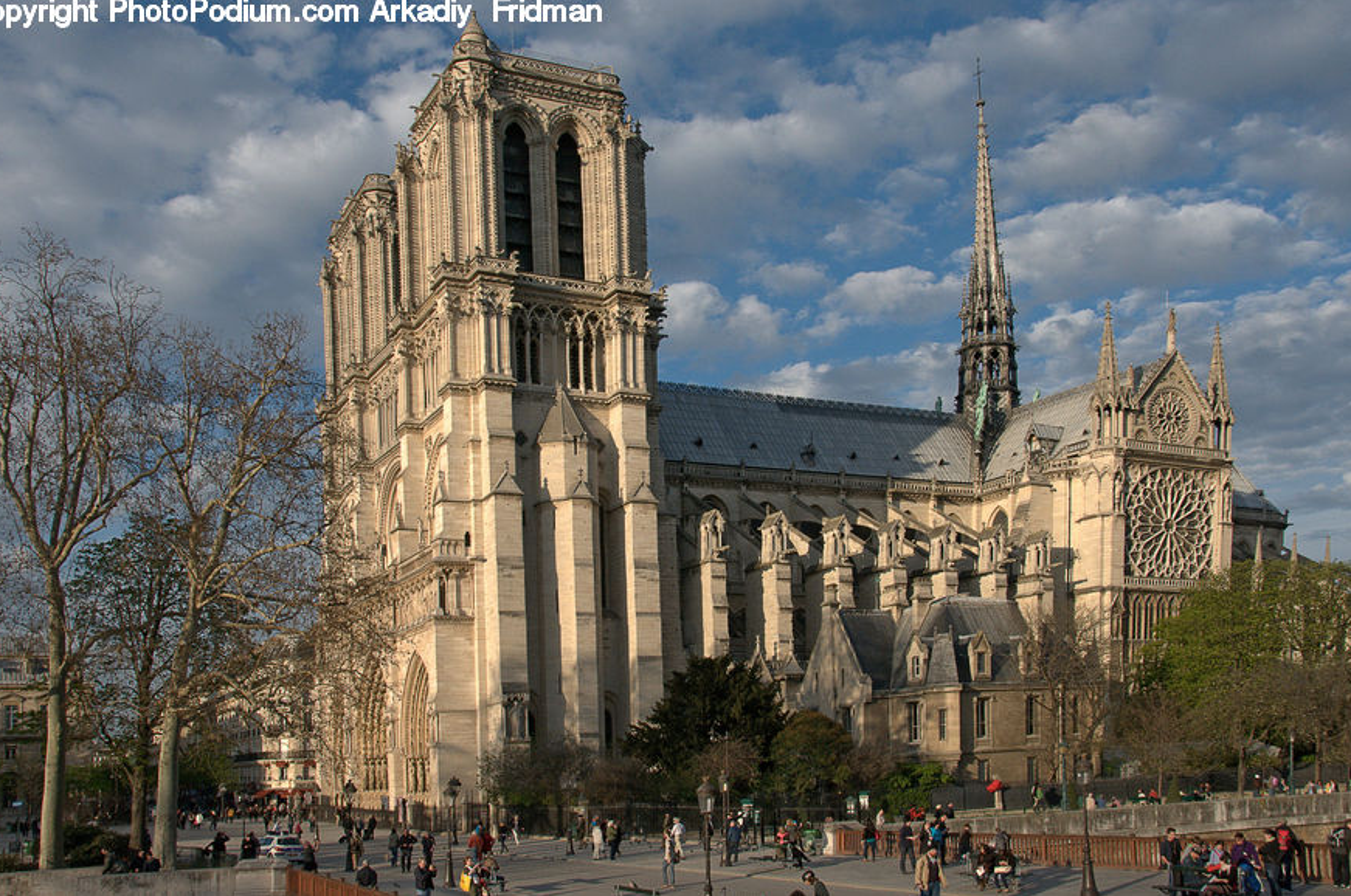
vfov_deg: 42.2
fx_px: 1162
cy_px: 436
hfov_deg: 60.4
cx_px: 664
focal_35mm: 31
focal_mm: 20
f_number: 8
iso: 250
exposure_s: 1/640
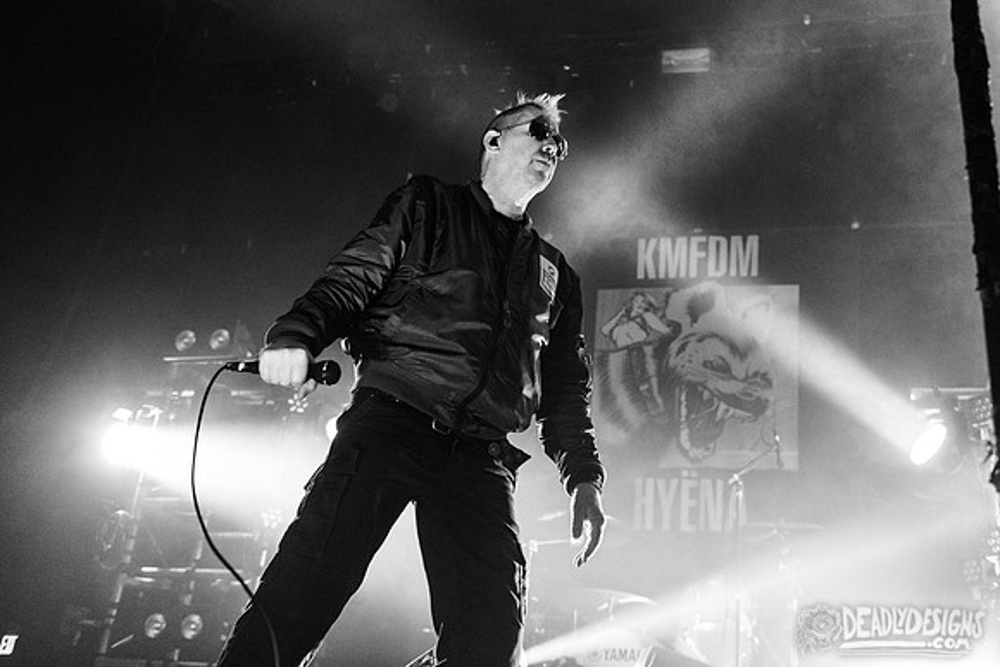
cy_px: 255
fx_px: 1099
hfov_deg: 48.8
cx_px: 554
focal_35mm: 40
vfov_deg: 33.6
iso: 3200
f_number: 3.2
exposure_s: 1/400
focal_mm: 32
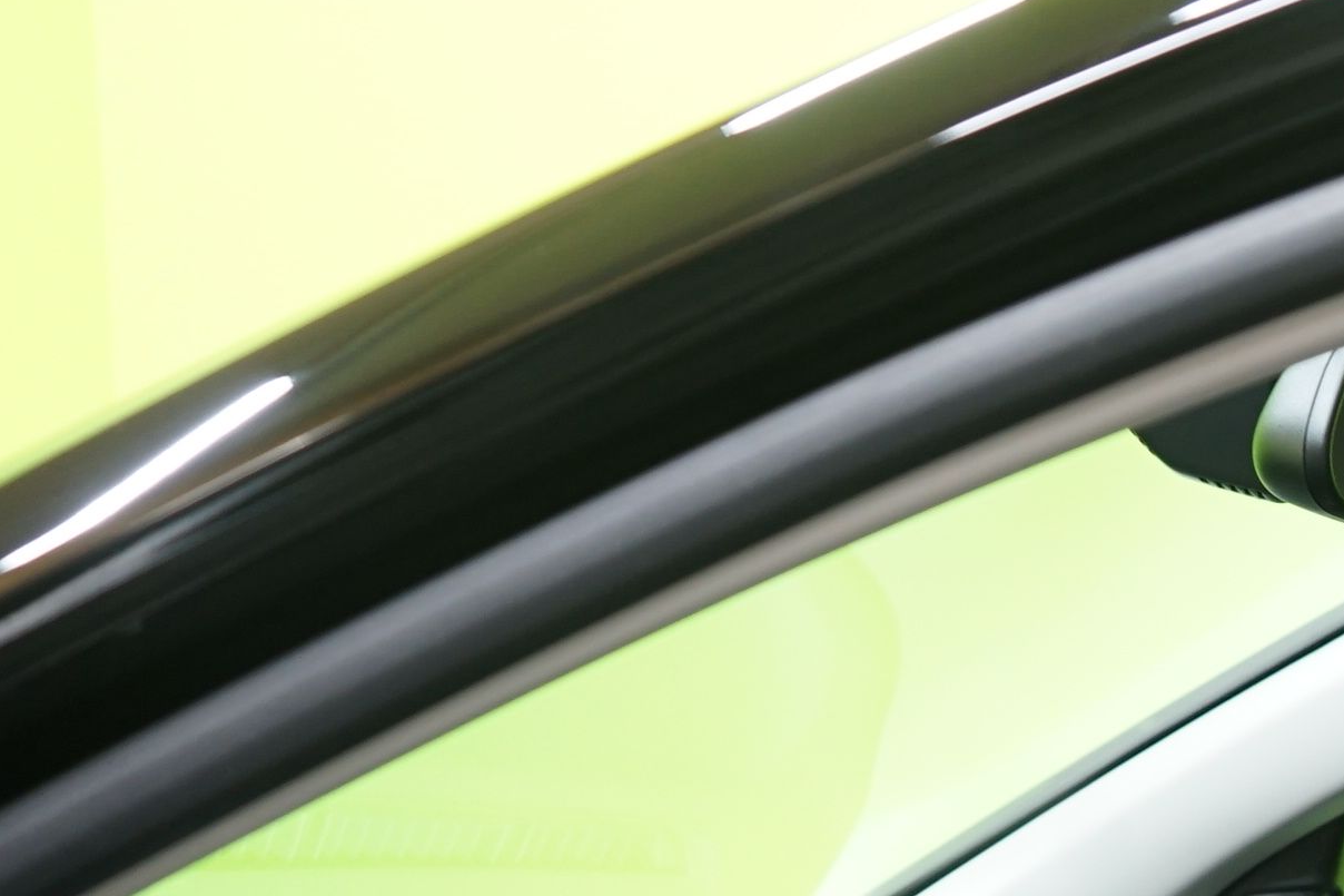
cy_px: 1395
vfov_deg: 12.8
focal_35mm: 101
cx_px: 2064
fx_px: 3770
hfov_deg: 17.9
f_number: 4.5
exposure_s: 1/20
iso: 800
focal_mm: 31
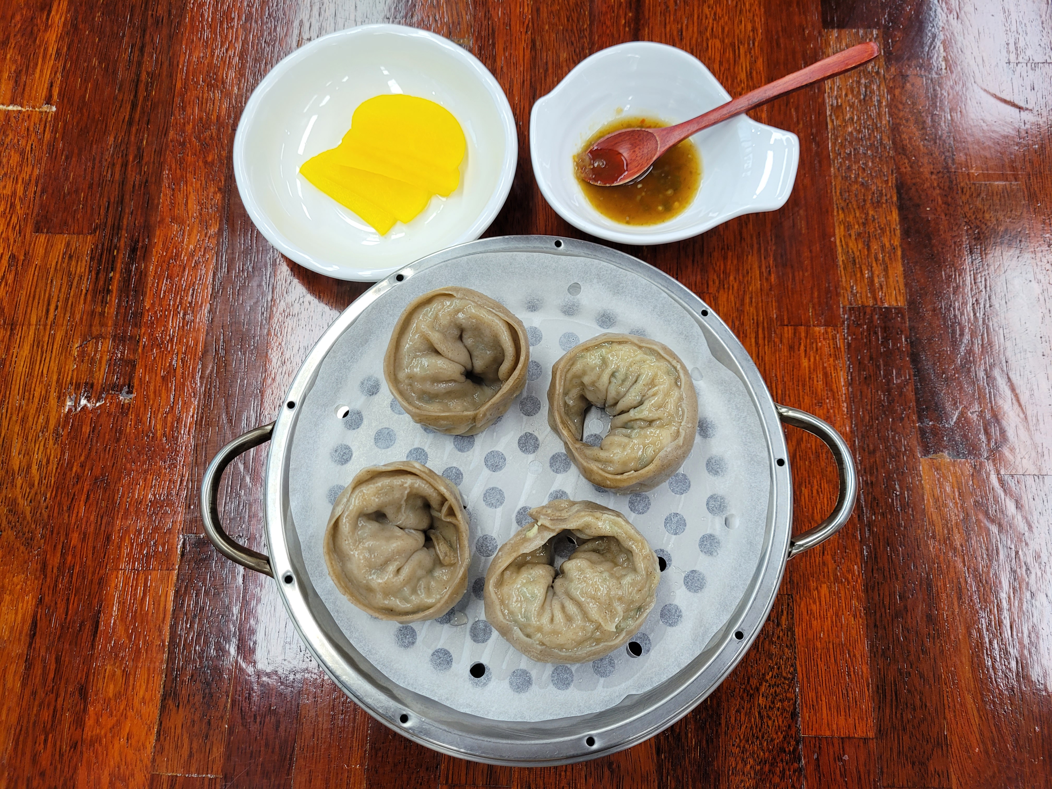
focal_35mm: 26
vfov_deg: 53.1
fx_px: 790
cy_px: 394
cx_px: 526
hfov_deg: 67.3
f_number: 1.8
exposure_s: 1/120
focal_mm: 5.4
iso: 125
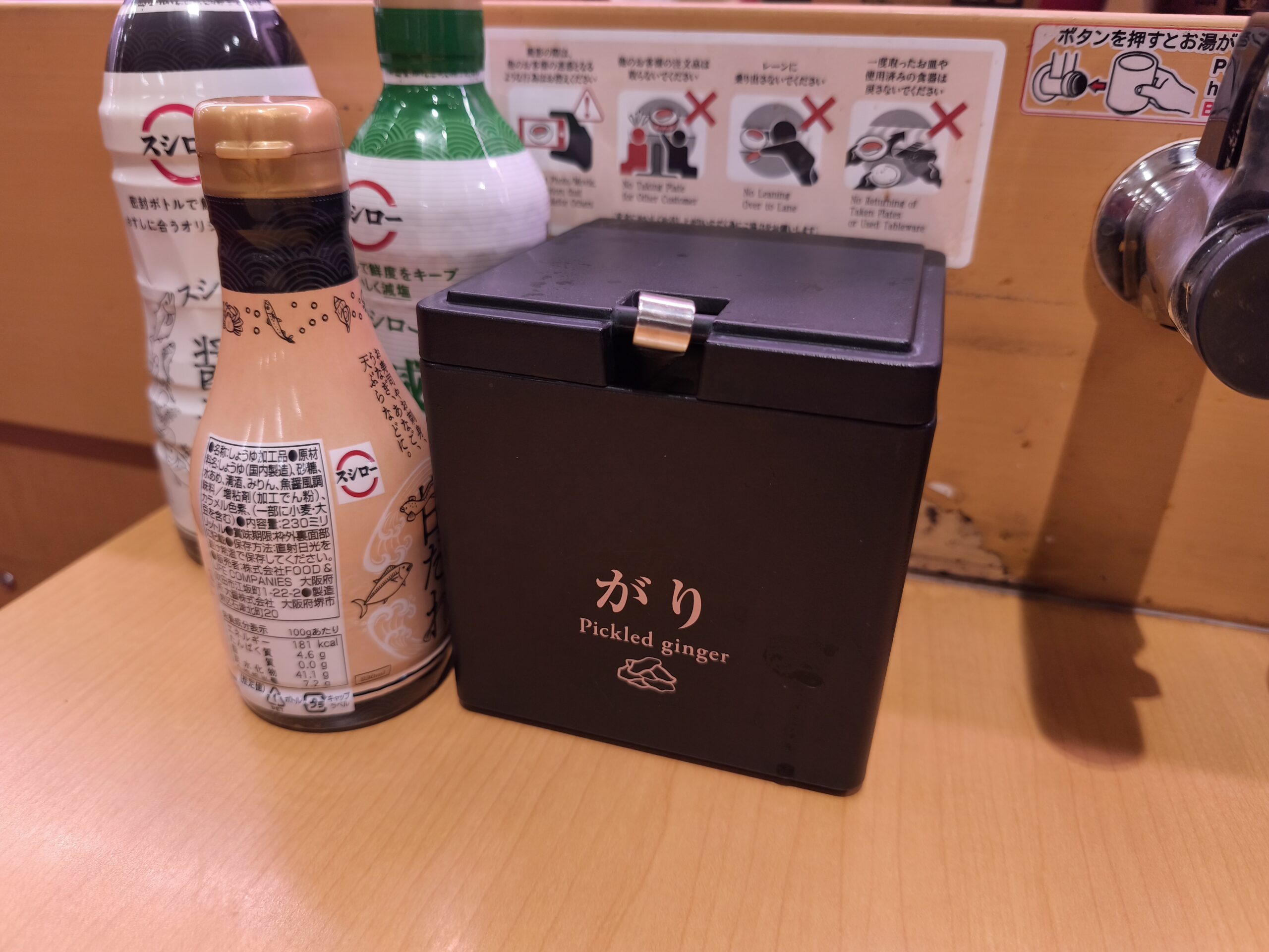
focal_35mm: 23
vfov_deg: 58.9
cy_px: 476
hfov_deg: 73.9
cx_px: 634
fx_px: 843
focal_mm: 6.57
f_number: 1.6
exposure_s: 1/100
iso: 200
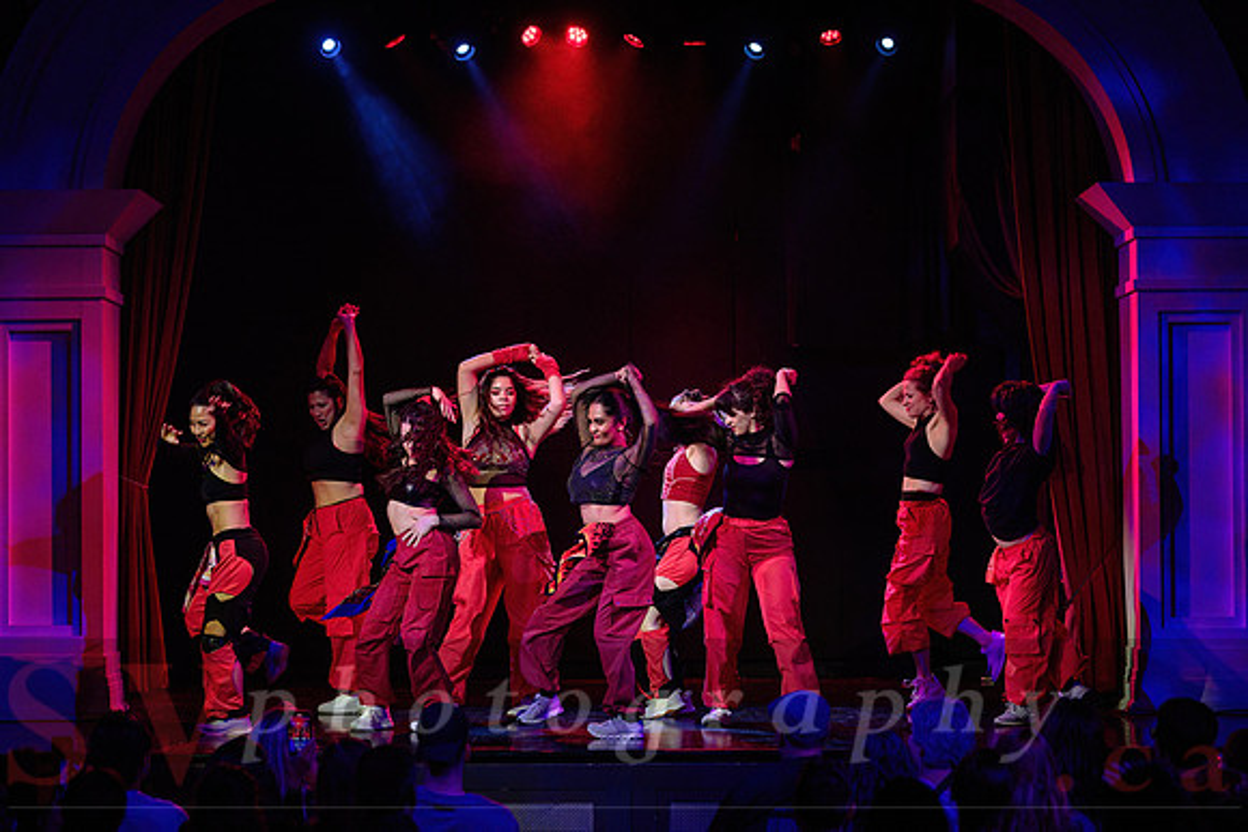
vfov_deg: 14.8
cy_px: 416
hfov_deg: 22.0
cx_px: 624
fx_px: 3213
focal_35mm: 93
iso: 1600
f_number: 2.8
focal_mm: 90
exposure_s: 1/200
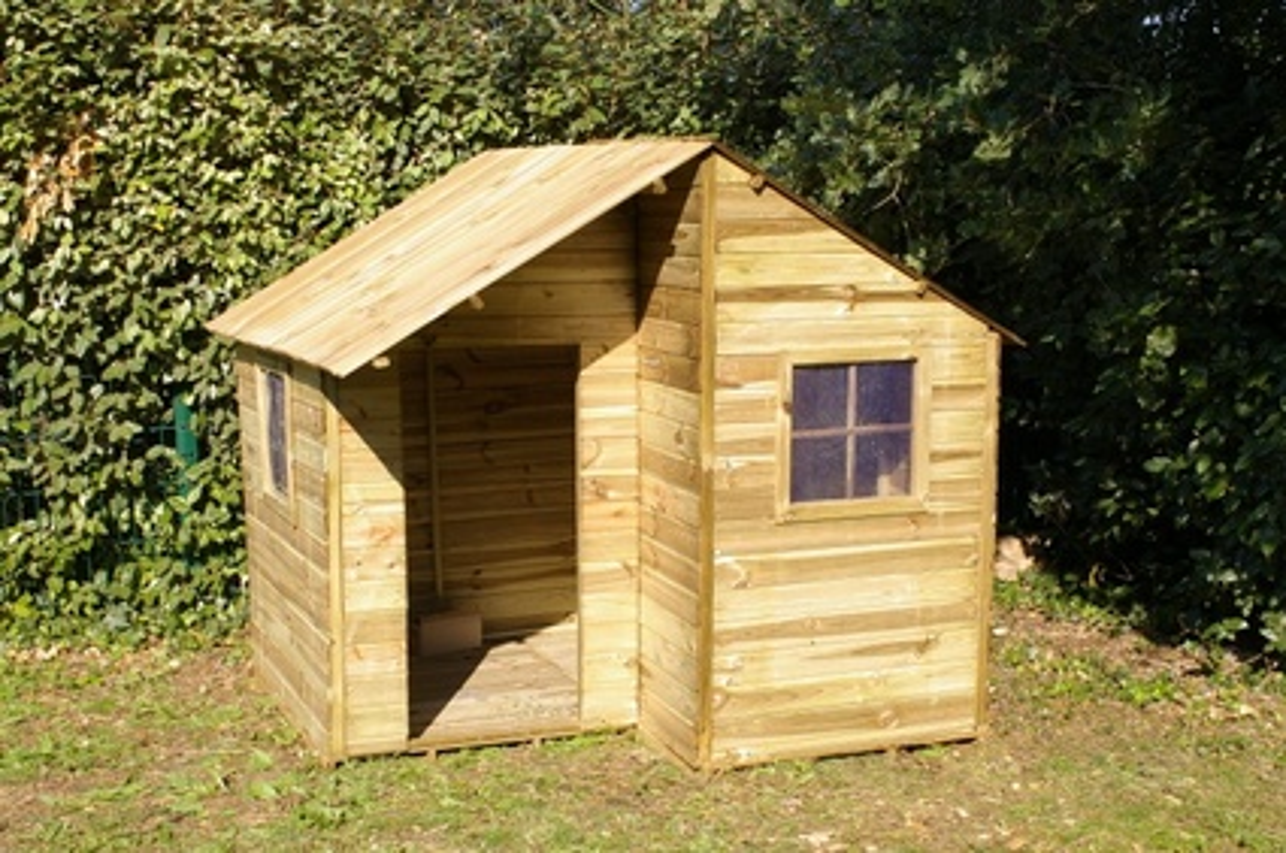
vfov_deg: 25.7
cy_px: 426
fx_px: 1873
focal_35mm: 52
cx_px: 643
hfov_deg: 37.9
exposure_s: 1/180
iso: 200
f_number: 8
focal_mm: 35
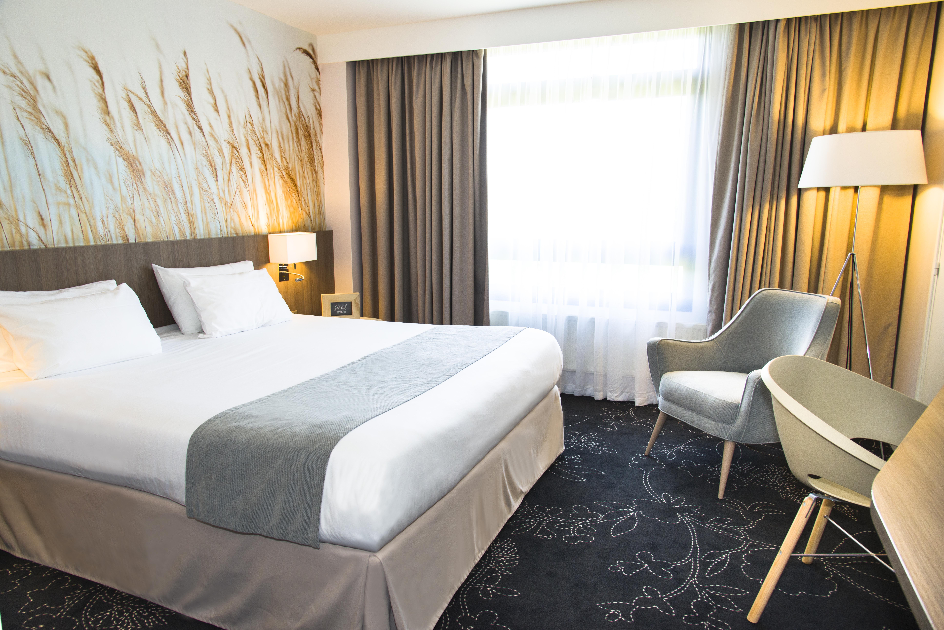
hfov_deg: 73.7
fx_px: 629
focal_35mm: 24
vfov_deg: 53.2
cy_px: 315
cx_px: 472
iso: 400
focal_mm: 24
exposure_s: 1/25
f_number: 8
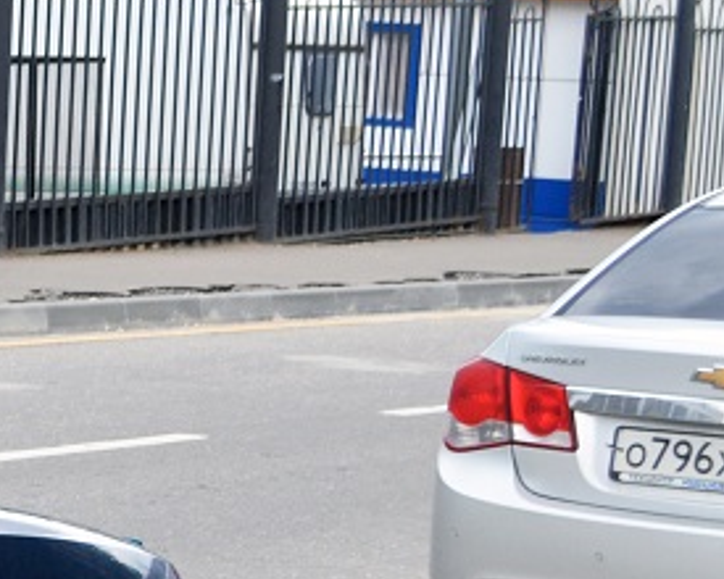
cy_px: 579
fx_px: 3686
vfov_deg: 8.9
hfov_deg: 10.2
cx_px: -842
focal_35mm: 172
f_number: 5.6
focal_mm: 28
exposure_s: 1/125
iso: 280
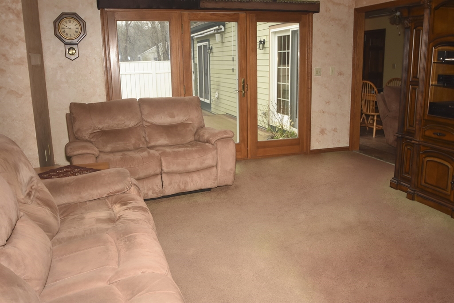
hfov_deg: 59.5
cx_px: 227
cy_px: 152
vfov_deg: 41.7
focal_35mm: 32
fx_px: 397
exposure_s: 1/60
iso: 640
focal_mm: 21
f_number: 6.3
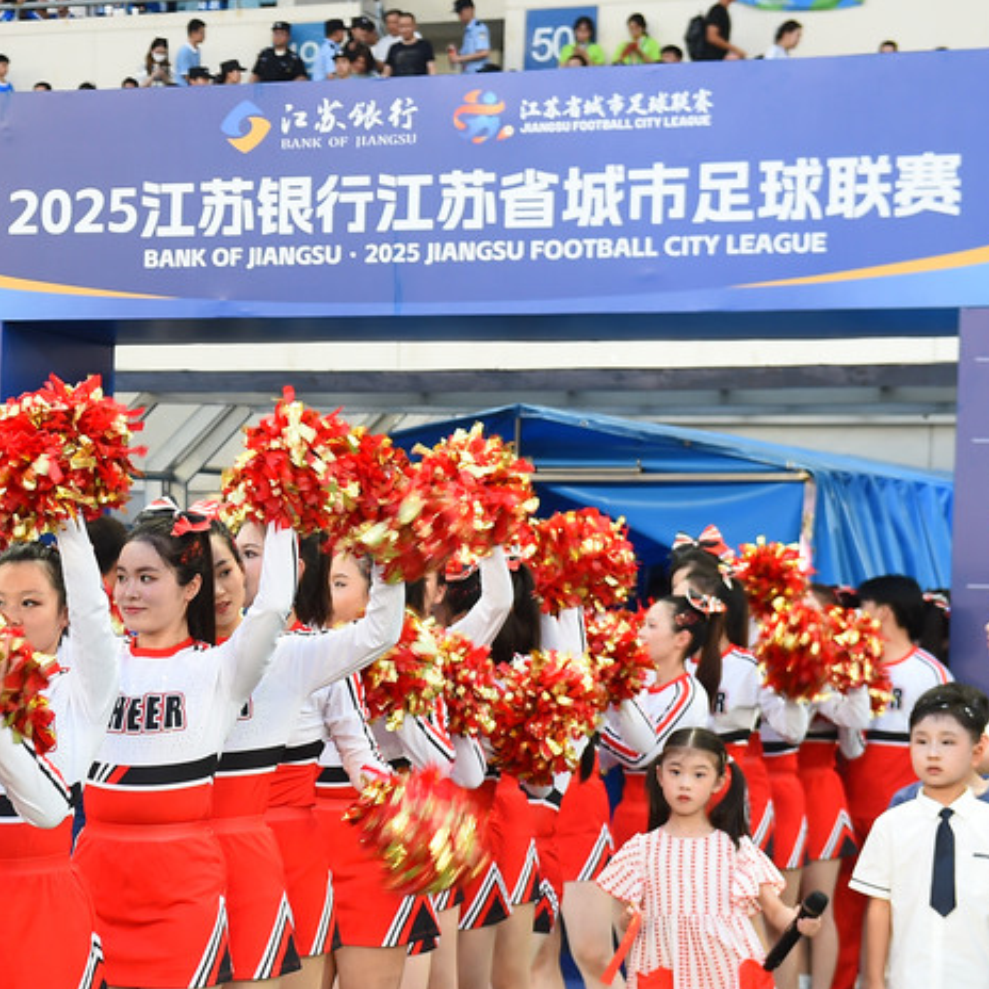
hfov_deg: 13.9
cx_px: -241
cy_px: 676
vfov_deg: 14.4
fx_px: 3911
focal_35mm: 121
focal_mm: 55
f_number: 3.5
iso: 800
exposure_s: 1/80
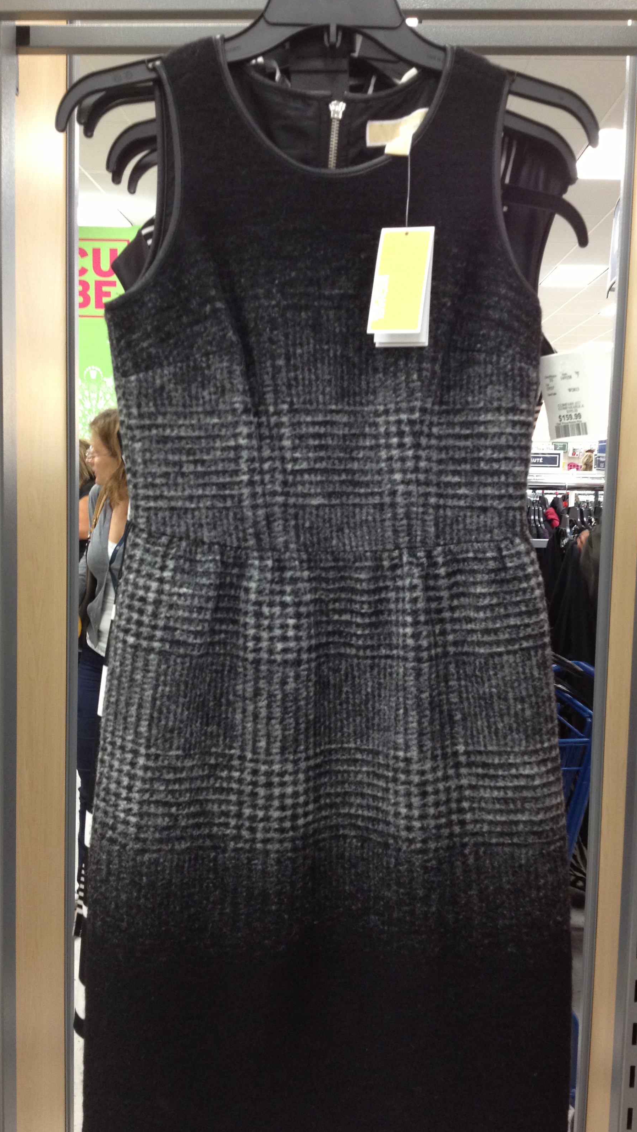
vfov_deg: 51.6
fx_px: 1171
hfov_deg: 30.4
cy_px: 570
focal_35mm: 39
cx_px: 324
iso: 125
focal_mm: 4.28
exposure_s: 1/20
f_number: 2.4
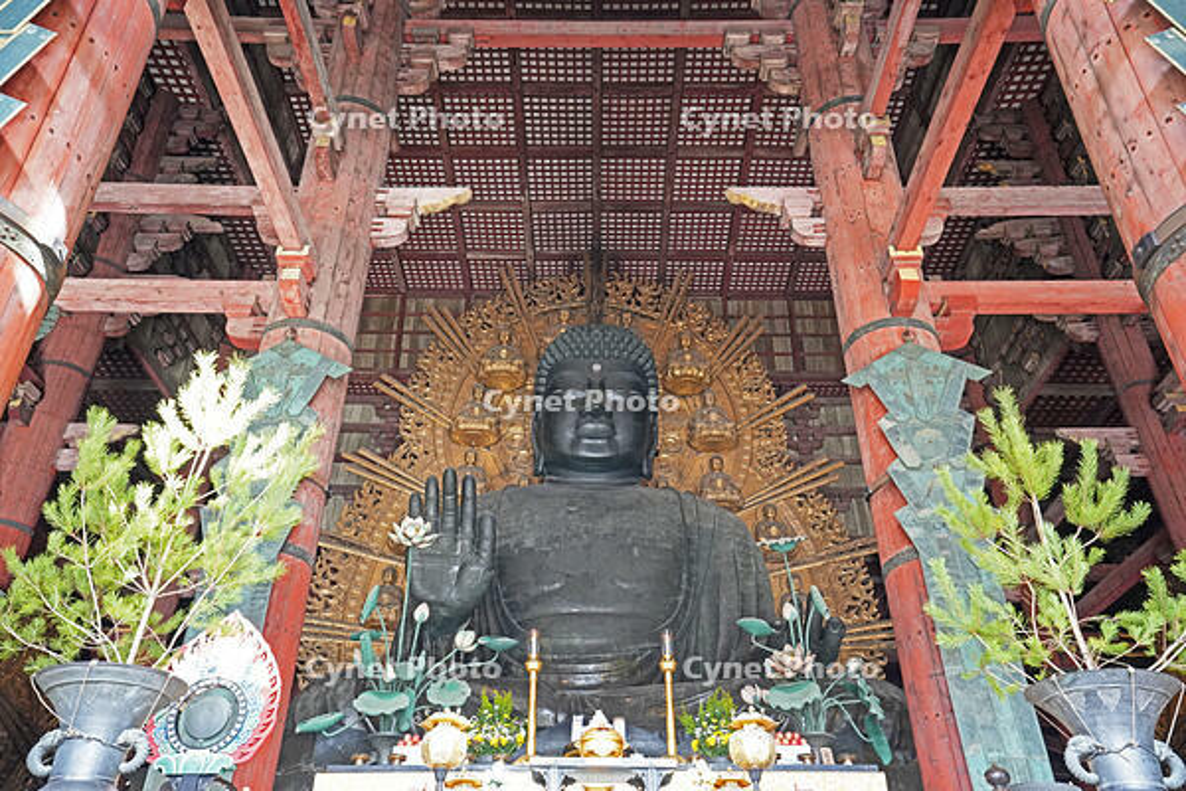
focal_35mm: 30
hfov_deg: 61.9
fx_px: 988
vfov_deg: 43.6
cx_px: 593
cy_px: 396
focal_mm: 30
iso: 2000
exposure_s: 1/40
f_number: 6.3
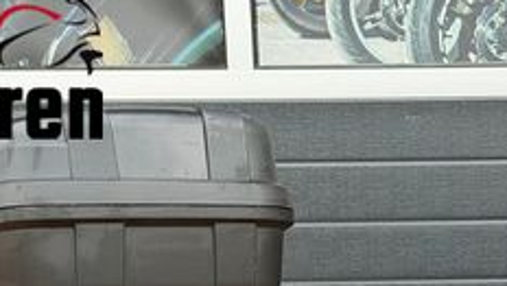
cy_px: 517
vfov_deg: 8.1
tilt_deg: -14.8
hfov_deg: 14.6
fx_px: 1938
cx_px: 522
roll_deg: +0.7
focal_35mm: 144
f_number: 1.78
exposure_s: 1/460
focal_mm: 6.76
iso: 80
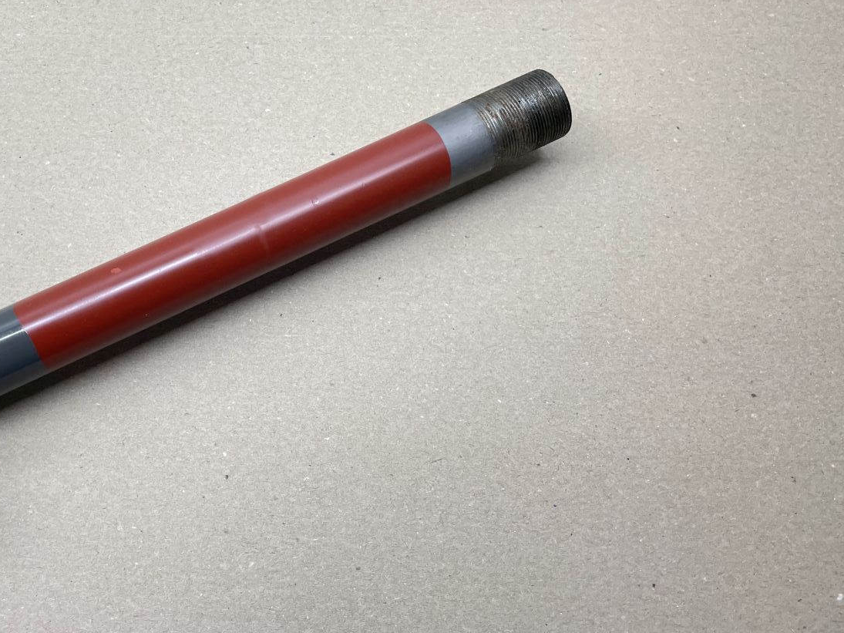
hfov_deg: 47.7
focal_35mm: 38
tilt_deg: -65.0
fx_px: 926
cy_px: 257
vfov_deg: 37.6
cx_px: 247
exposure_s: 1/100
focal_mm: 4.2
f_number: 1.6
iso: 80
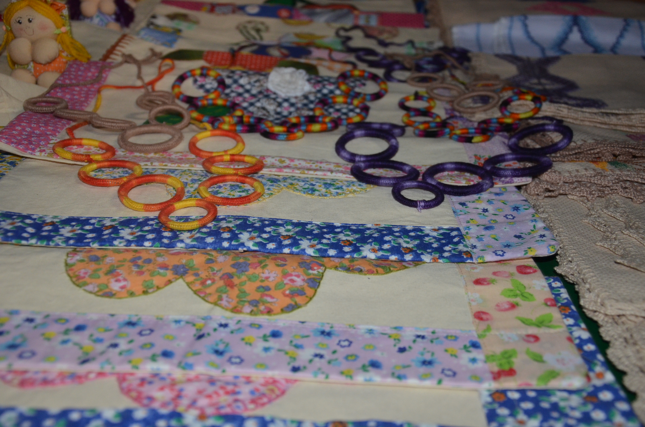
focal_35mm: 42
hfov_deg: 46.5
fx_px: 751
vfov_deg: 31.8
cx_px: 322
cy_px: 214
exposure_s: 1/60
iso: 800
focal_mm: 28
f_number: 4
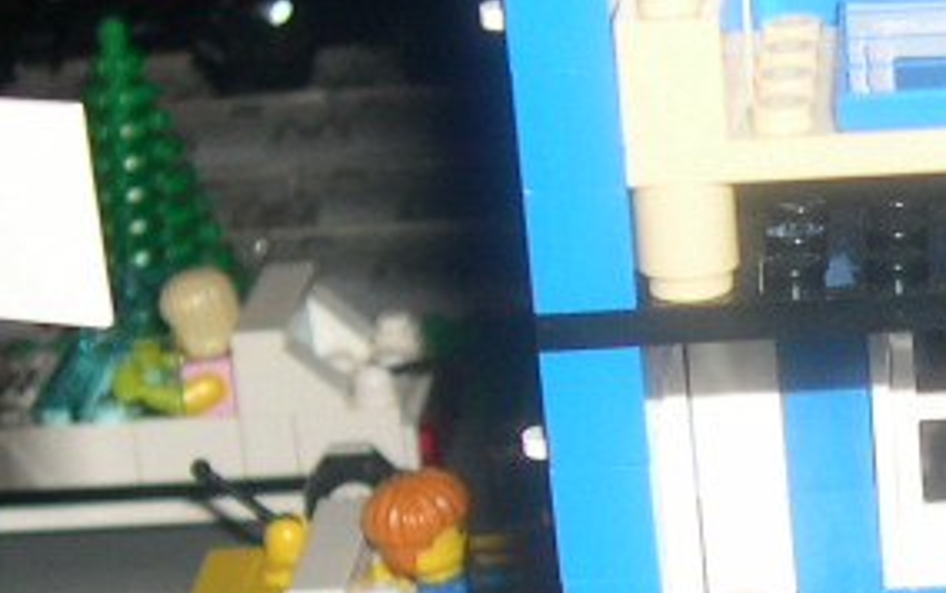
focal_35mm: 145
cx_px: 933
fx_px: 3741
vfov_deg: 9.0
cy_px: 556
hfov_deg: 14.2
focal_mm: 8
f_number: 2.8
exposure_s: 1/60
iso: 100
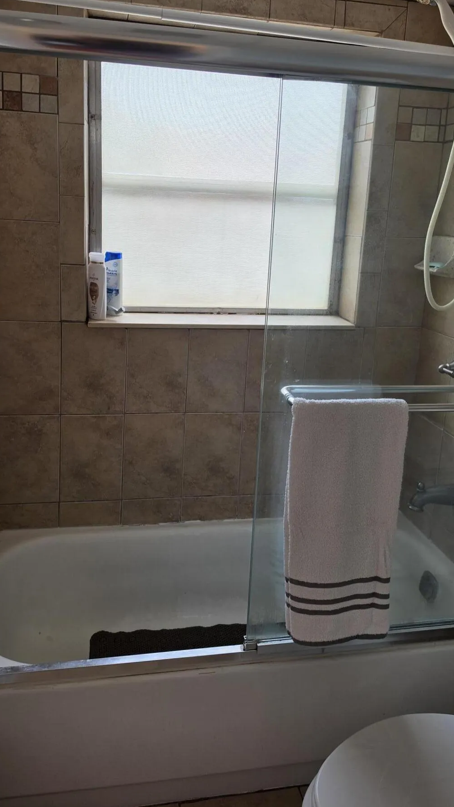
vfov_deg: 67.7
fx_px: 599
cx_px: 210
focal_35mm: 28
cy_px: 361
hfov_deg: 41.5
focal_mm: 6.5
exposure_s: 1/120
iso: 32
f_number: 1.4
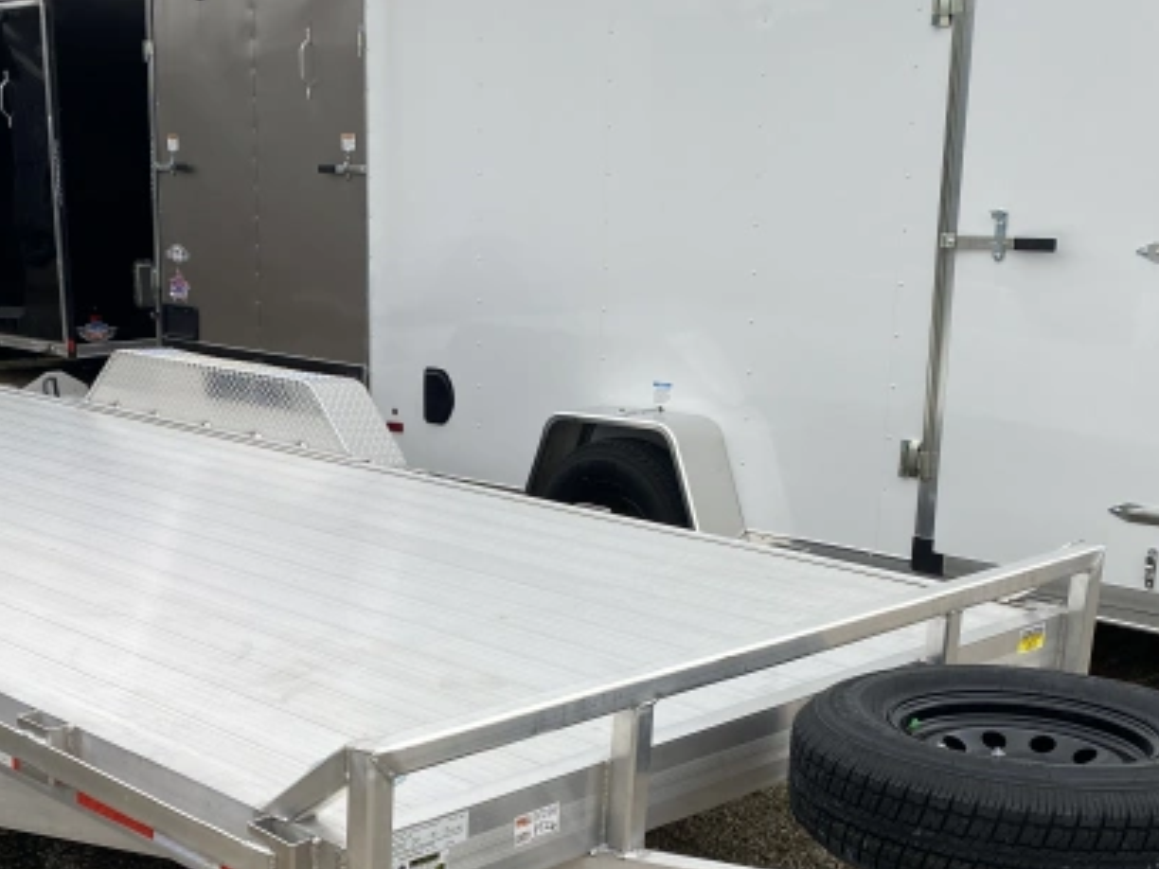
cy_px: 645
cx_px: 403
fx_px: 1708
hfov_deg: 37.2
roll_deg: -1.0
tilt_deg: -15.2
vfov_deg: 28.2
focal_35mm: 51
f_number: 1.8
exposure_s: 1/421
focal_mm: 4.25
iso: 32
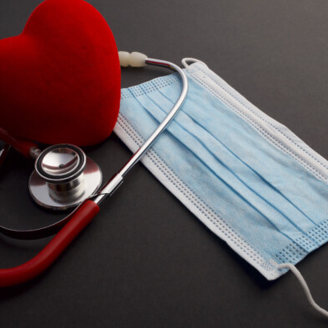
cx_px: 164
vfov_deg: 36.1
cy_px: 167
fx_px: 504
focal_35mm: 47
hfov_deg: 36.1
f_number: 11
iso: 125
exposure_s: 1/180
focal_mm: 24
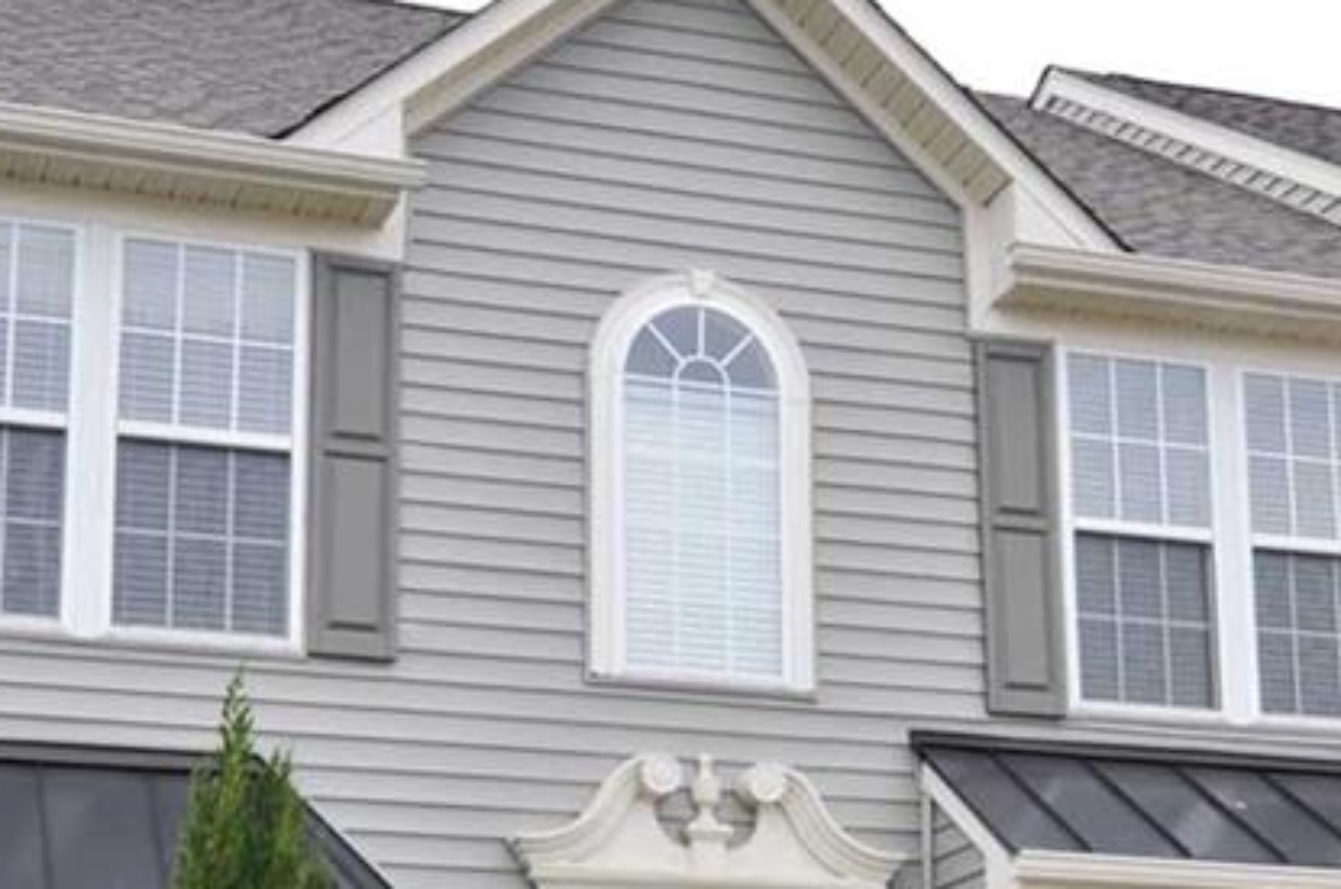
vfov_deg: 18.0
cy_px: 823
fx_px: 2751
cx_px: 627
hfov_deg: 27.4
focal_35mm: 74
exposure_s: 1/200
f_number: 7.1
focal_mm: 20
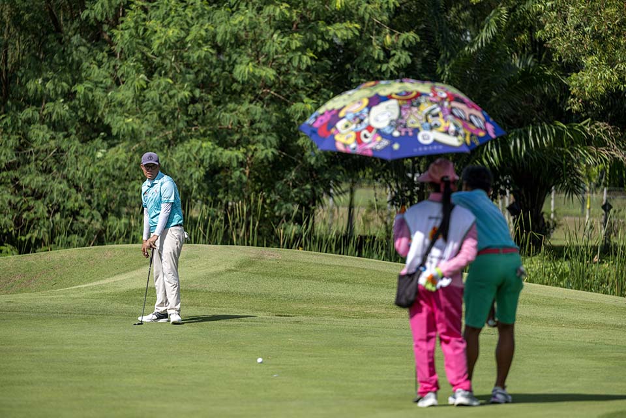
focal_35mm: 180
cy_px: 209
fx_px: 3130
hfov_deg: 11.4
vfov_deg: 7.6
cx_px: 313
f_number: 3.2
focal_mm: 180
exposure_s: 1/4000
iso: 360
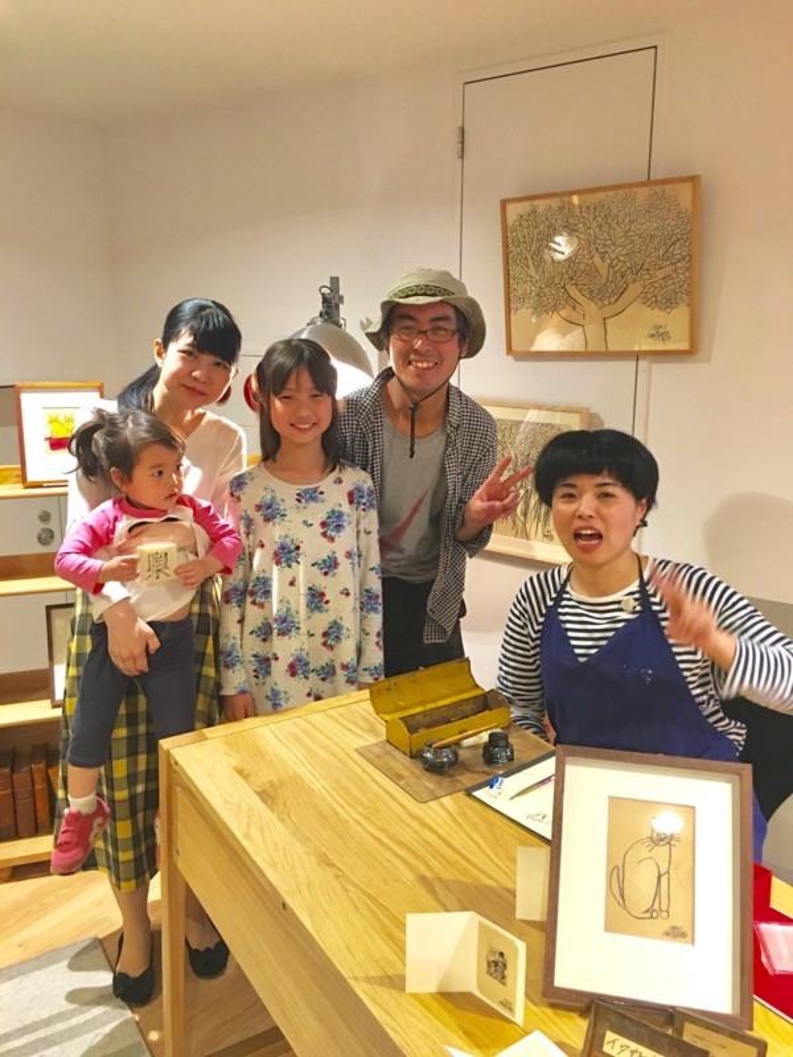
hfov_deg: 48.2
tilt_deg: -12.3
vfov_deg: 61.7
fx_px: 886
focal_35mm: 29
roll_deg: -0.4
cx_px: 396
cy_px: 528
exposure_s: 1/15
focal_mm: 4.15
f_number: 2.2
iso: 64
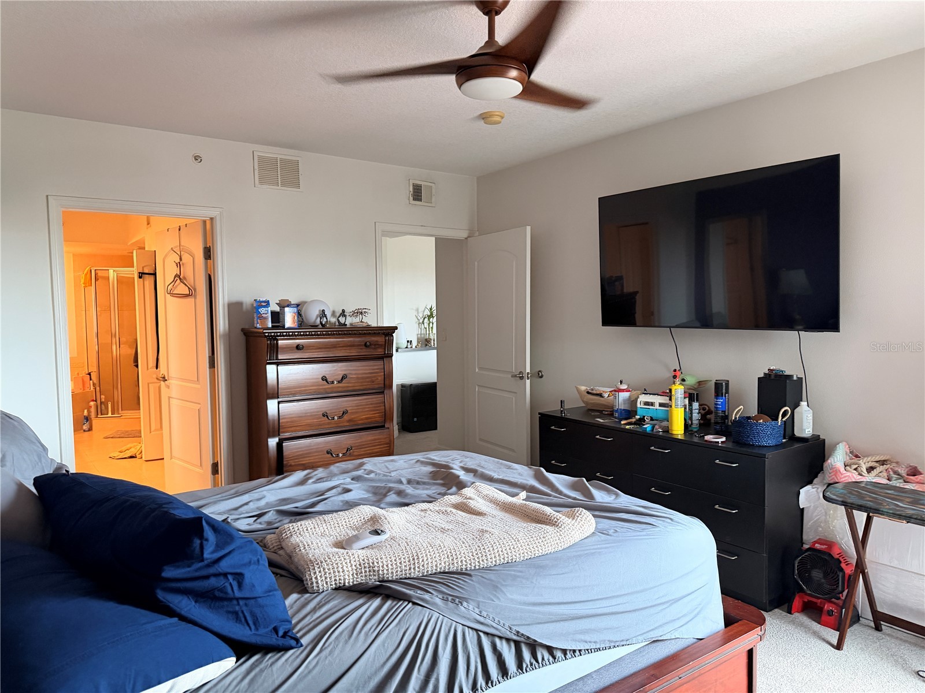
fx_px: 641
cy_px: 346
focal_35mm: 24
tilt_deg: -2.8
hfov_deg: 71.6
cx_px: 462
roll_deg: +1.0
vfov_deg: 56.8
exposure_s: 1/59
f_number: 1.78
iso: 400
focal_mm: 6.76
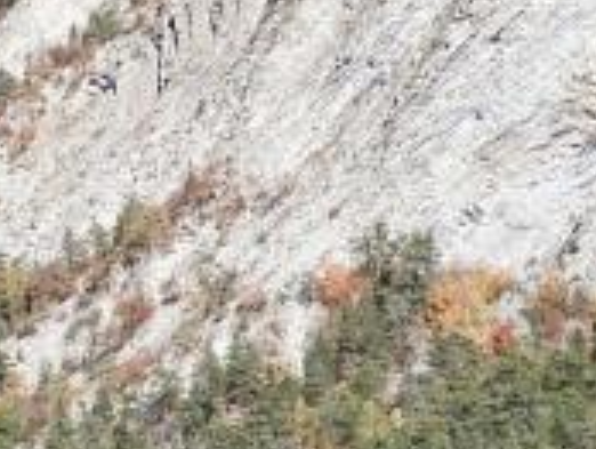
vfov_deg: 6.4
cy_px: 967
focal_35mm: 223
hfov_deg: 8.9
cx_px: 171
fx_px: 3845
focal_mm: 6.8
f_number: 4
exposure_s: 1/400
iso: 80
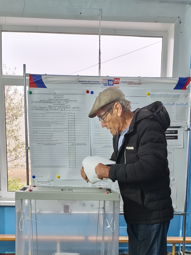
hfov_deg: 26.1
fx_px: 412
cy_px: 228
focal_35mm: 56
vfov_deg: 32.7
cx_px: 105
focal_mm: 4.94
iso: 800
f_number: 1.5
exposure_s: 1/33.3
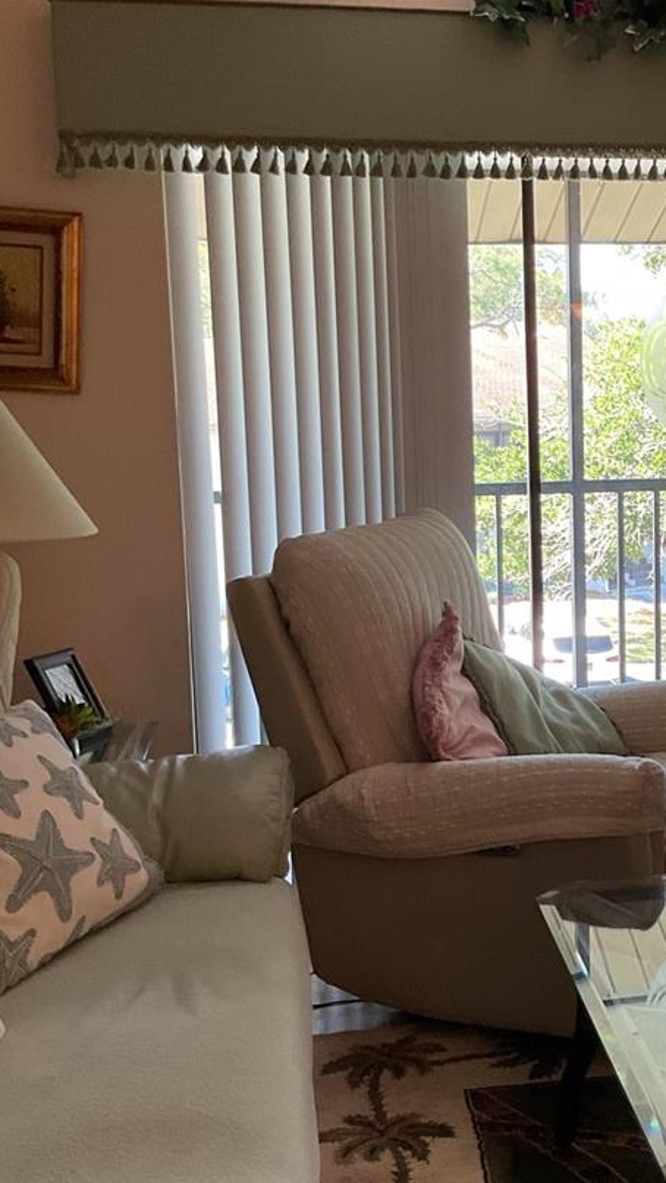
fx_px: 1475
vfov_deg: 43.7
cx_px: 584
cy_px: 585
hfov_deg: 24.8
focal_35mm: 47
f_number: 1.8
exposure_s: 1/60
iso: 50
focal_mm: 3
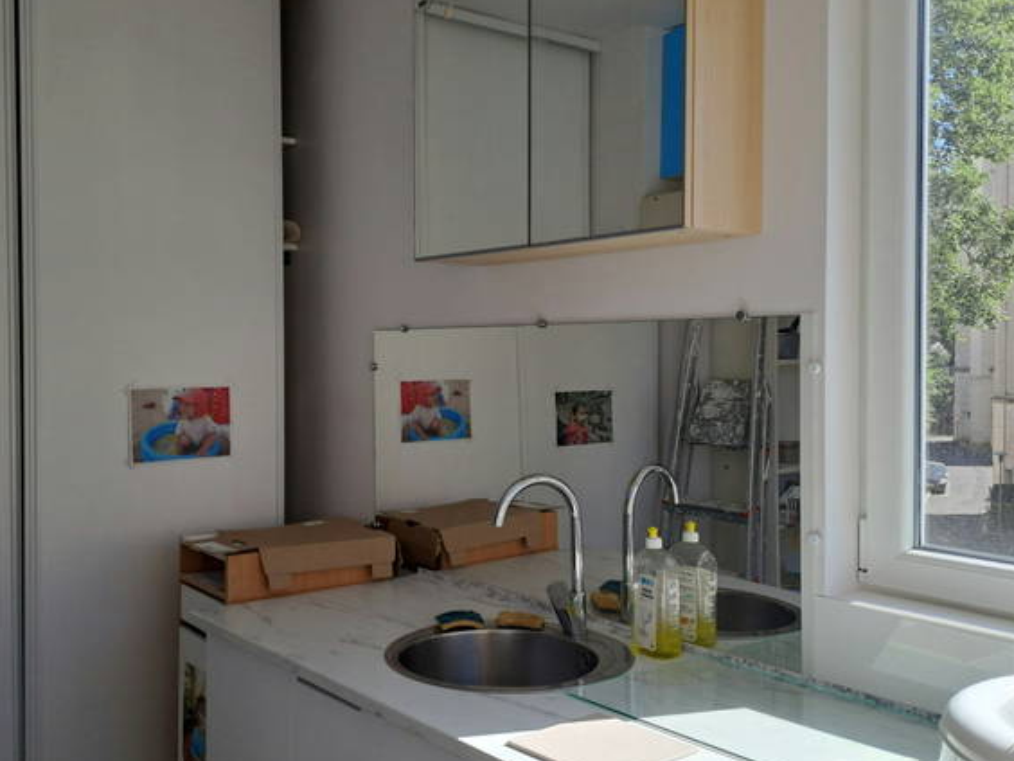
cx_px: 464
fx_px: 1025
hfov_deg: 52.6
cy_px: 369
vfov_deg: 40.7
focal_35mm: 35
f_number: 1.8
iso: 32
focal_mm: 4.65
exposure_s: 1/417
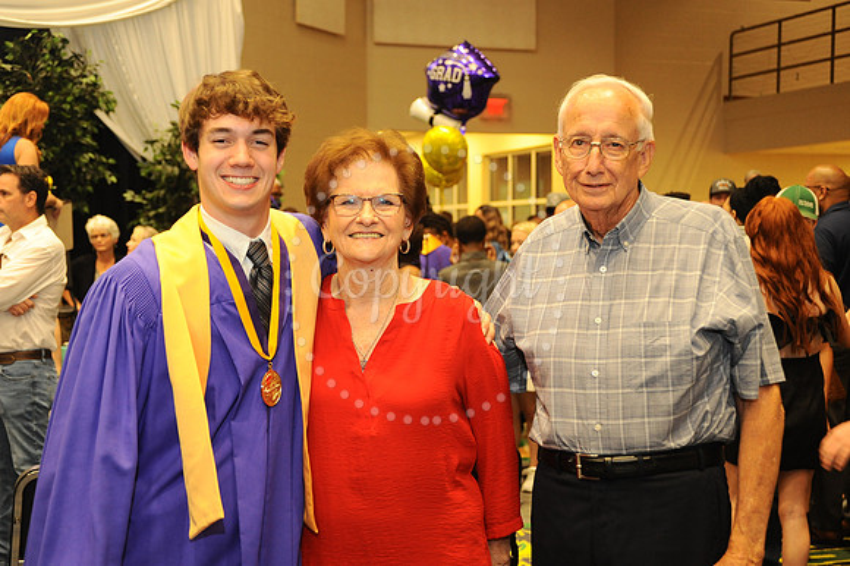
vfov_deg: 22.6
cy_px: 283
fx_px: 1416
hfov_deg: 33.4
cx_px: 425
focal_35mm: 60
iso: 2000
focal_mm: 60
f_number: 5.6
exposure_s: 1/80
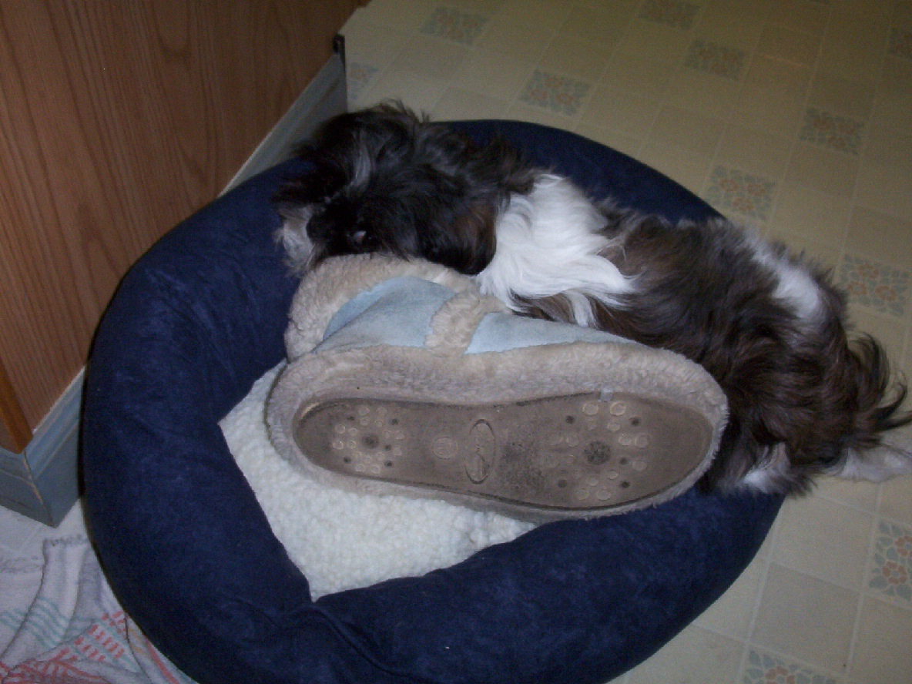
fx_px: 1028
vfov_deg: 36.8
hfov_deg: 47.9
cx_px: 456
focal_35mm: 39
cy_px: 342
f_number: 4.5
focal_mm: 6
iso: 140
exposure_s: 1/30
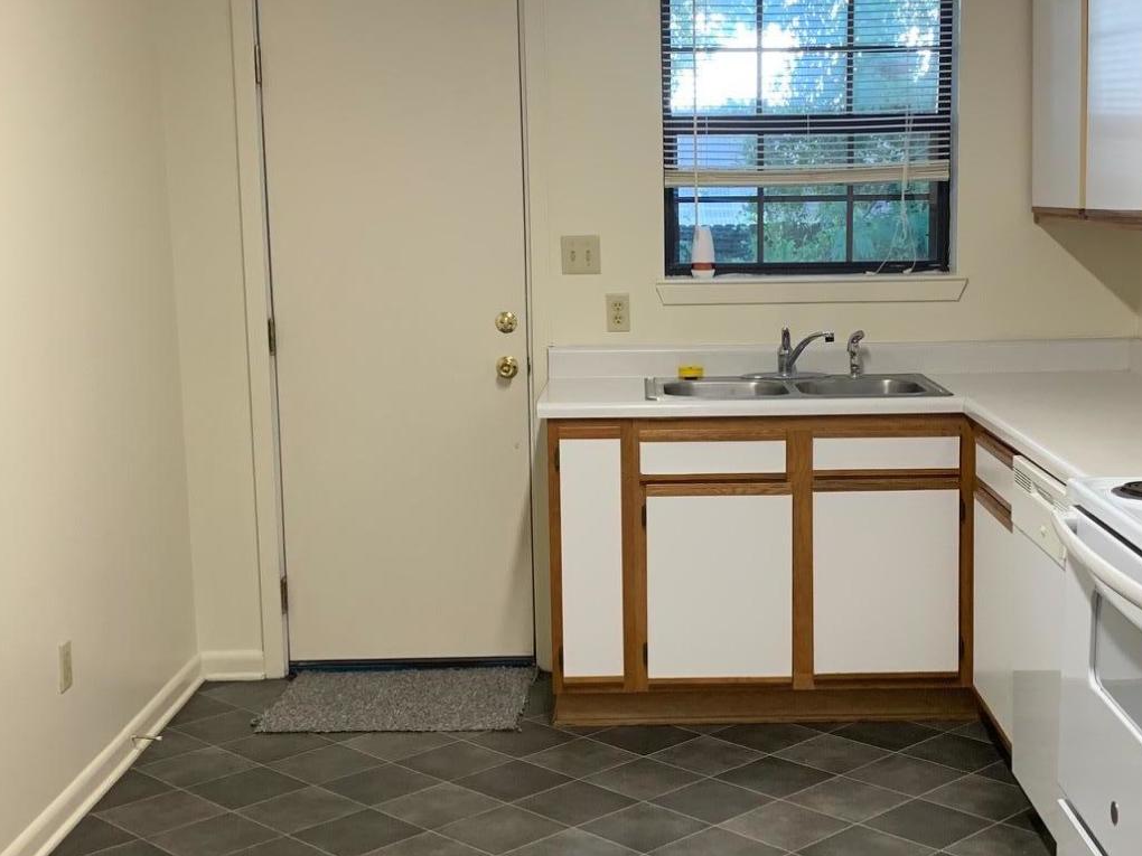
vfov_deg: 28.5
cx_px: 672
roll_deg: +0.2
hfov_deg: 37.4
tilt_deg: -8.7
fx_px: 1683
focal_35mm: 51
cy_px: 472
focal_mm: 4.25
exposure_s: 1/60
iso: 125
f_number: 1.8
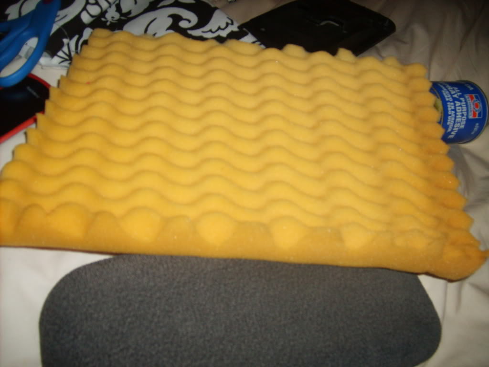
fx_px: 494
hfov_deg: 52.6
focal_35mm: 35
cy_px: 184
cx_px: 244
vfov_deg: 40.7
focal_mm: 5.8
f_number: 2.8
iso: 100
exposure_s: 1/45
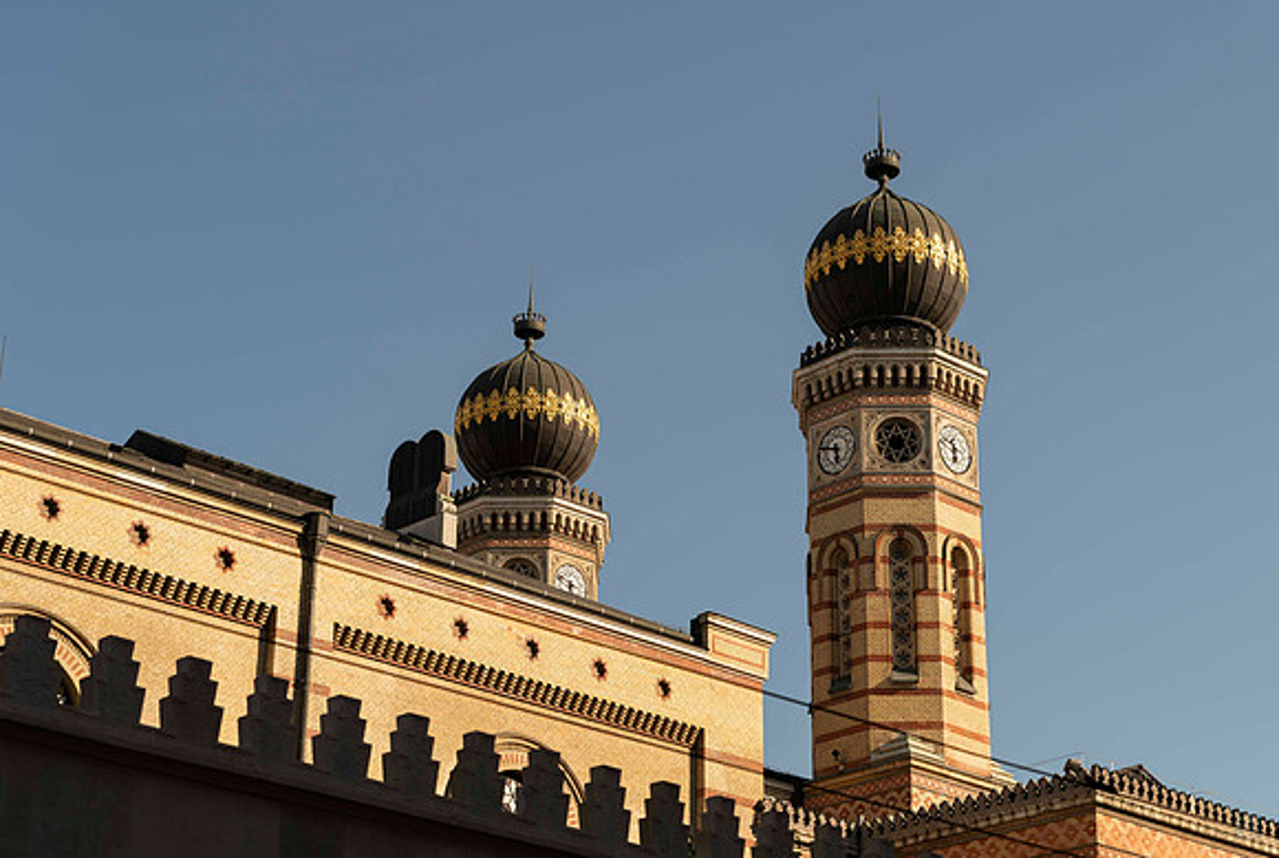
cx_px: 690
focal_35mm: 76
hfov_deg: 26.5
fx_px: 2714
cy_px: 406
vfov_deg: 18.0
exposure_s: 1/1000
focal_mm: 70
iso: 64
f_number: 4
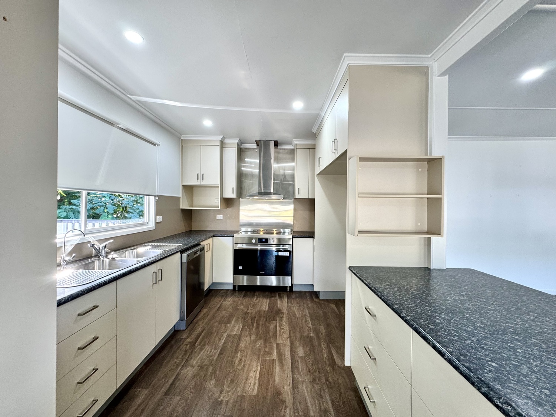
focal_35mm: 14
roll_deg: -2.1
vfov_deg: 85.7
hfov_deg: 102.1
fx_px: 225
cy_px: 208
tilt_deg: +0.6
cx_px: 278
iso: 125
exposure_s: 1/100
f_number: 2.2
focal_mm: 2.22
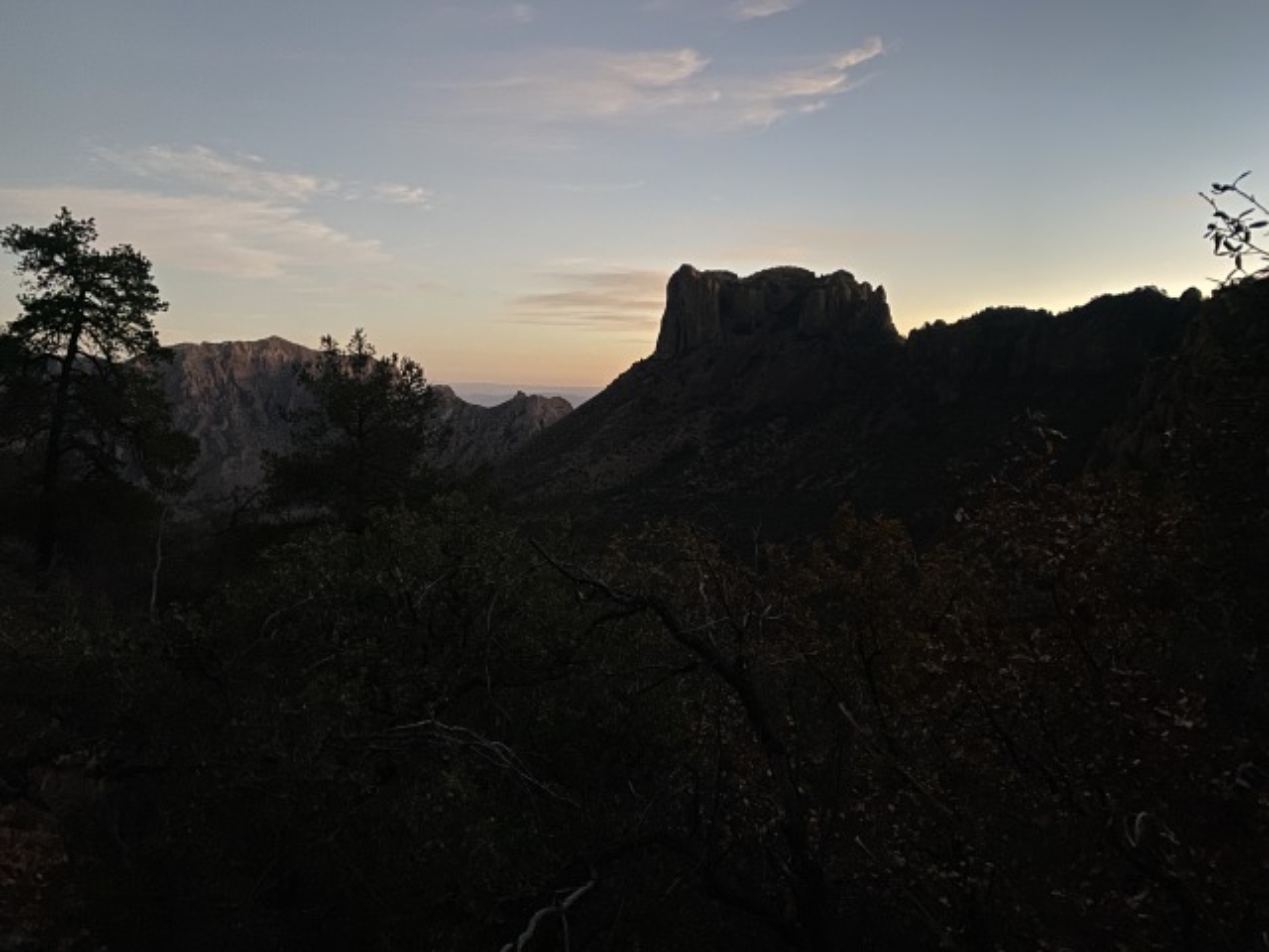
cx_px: 634
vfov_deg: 53.1
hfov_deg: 67.3
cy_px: 476
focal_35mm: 26
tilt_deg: -6.4
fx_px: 953
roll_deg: -0.9
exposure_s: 1/12
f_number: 1.8
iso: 500
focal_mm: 4.25
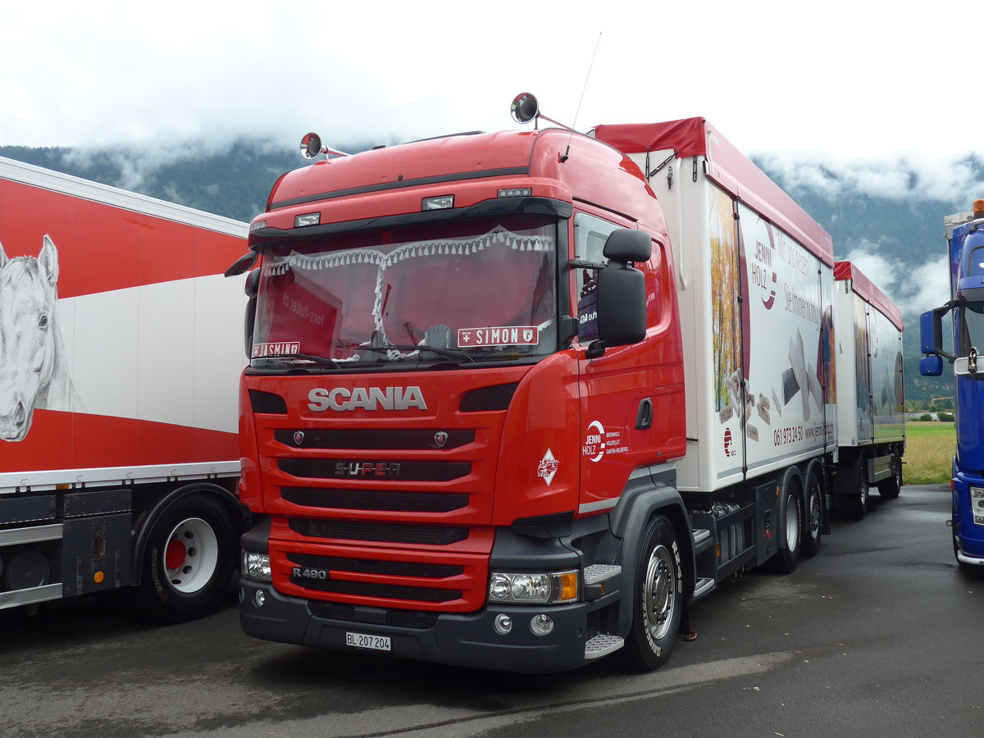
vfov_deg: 41.8
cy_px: 369
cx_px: 492
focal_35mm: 34
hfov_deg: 54.0
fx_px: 966
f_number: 2.8
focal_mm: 7
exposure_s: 1/400
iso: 80
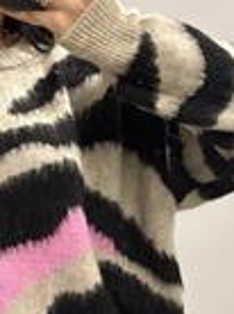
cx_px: 25
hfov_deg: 10.2
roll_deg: +3.2
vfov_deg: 13.7
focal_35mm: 144
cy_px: 245
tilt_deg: -25.4
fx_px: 1302
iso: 200
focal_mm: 6.86
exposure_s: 1/50
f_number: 1.78
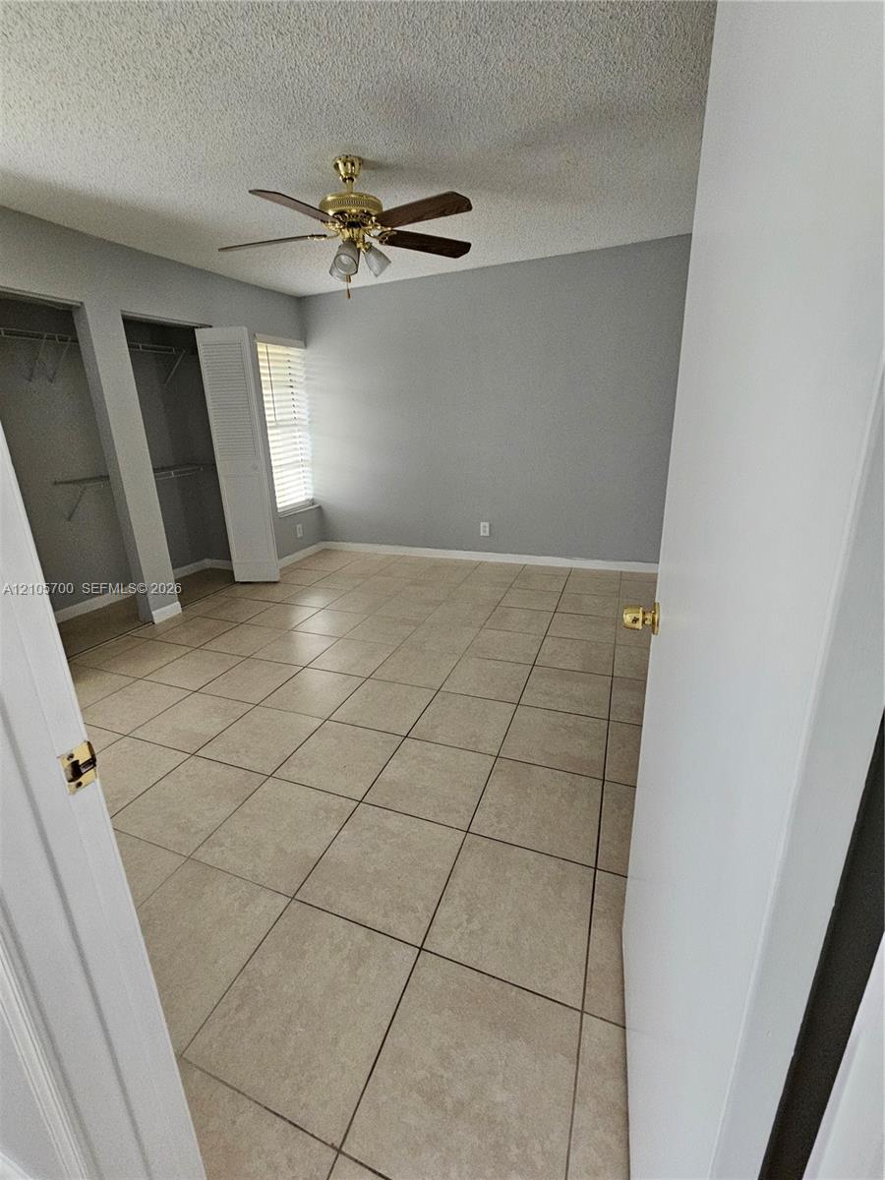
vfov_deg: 106.2
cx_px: 442
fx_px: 443
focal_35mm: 13
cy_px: 590
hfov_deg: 89.9
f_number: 2.2
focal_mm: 2.2
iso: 400
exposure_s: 1/60
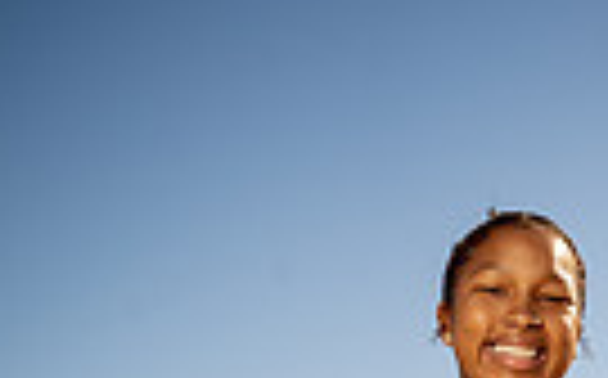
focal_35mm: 126
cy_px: 999
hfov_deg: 16.5
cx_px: 468
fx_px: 2085
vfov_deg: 9.0
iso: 100
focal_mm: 37
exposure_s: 1/250
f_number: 7.1
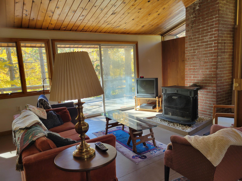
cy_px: 90
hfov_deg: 67.3
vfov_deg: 53.1
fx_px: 182
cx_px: 121
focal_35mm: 26
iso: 80
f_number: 1.8
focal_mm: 5.4
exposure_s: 1/120
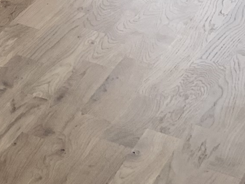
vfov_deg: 7.0
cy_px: -416
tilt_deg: -8.2
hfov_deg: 10.0
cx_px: -211
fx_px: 1309
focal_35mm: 185
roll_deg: -1.3
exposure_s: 1/121
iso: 64
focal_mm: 4.25
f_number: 1.8
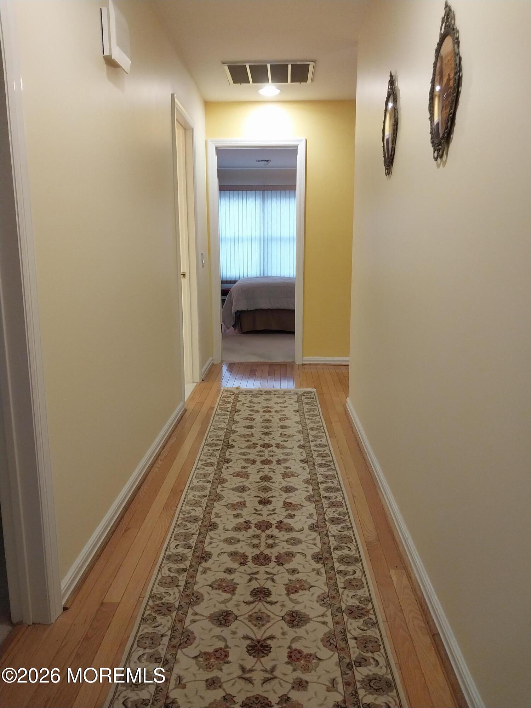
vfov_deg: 67.3
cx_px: 266
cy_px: 354
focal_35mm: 26
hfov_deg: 53.1
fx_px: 532
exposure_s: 1/60
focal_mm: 4
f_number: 1.8
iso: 250
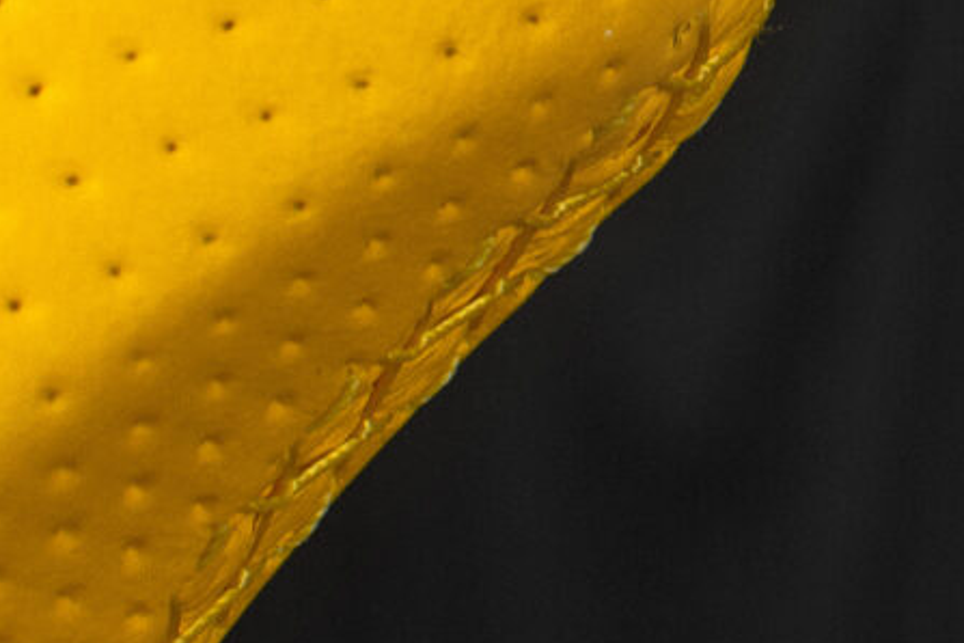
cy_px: 94
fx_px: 8056
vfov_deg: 4.6
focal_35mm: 301
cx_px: 1190
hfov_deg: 6.8
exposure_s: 1/125
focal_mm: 35
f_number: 6.3
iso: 500
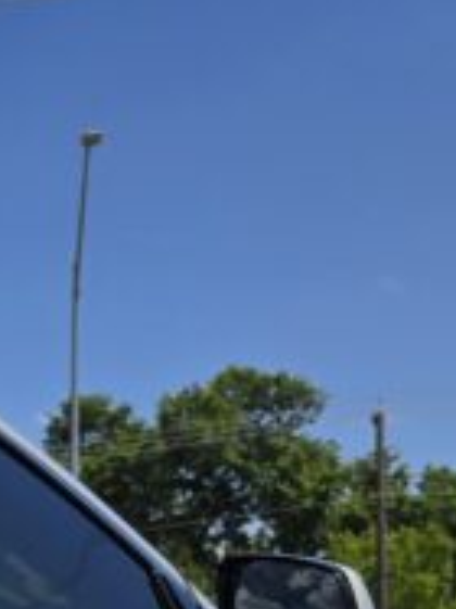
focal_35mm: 126
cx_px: -1003
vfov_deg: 14.5
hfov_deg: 9.0
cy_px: 928
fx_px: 2216
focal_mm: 6.3
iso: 12
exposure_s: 1/1461
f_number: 1.7
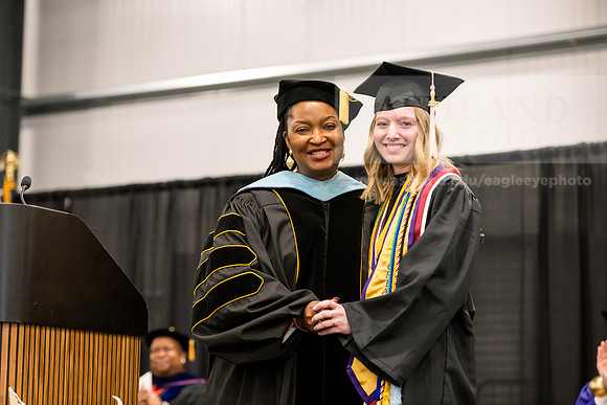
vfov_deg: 14.4
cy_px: 202
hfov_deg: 21.5
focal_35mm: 95
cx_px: 304
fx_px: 1602
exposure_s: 1/200
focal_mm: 95
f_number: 3.2
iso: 3200
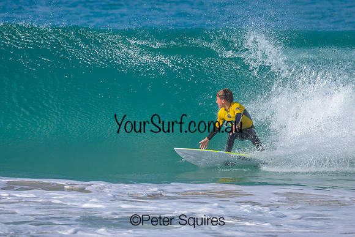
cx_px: 196
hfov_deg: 1.9
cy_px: 84
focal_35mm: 1098
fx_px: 10834
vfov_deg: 1.3
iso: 320
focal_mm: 800
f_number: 6.3
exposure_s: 1/2000
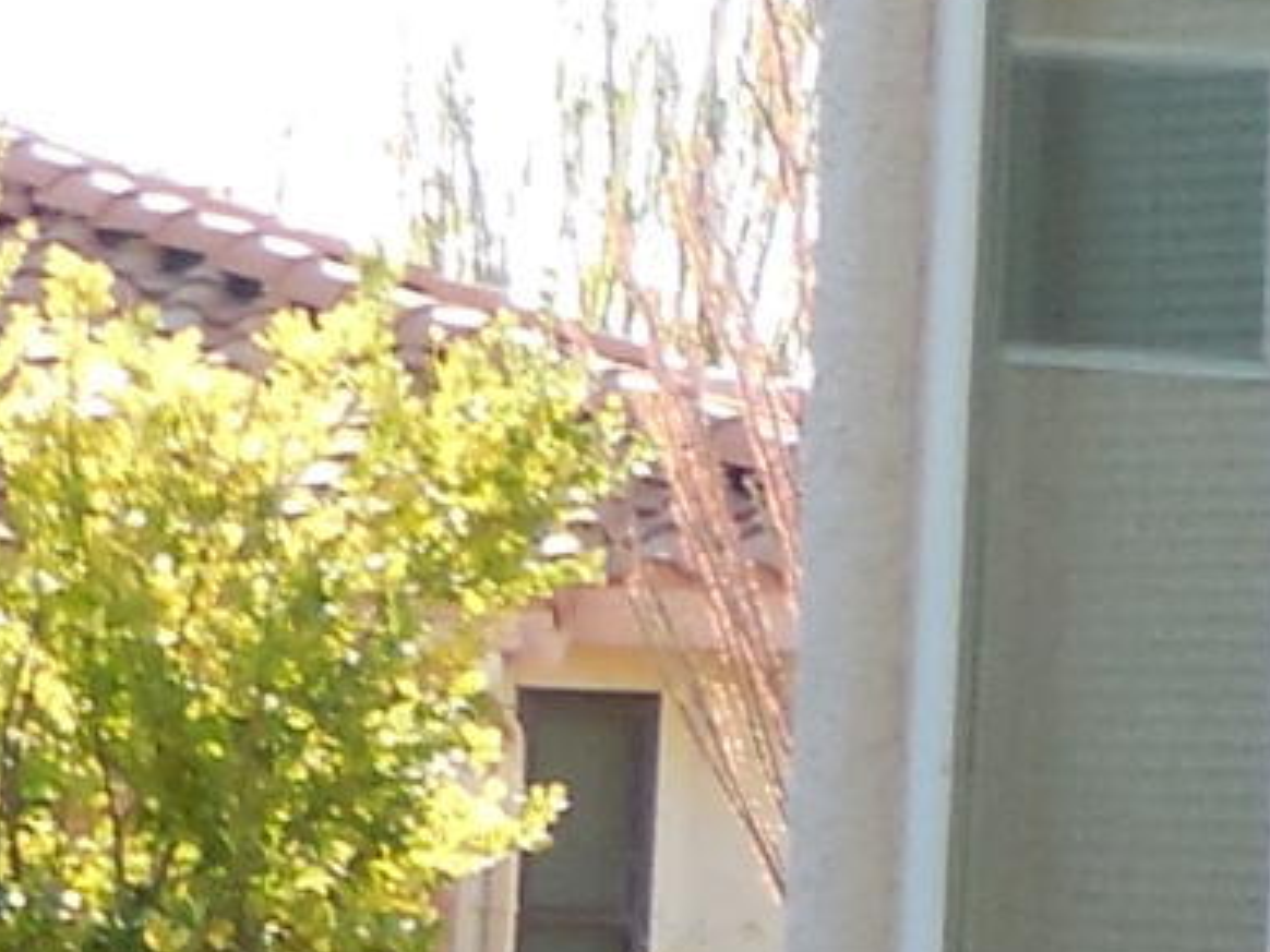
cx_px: 4363
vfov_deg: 4.2
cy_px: 412
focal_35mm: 356
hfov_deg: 5.1
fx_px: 13061
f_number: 3.8
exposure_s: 1/160
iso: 125
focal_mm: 8.2
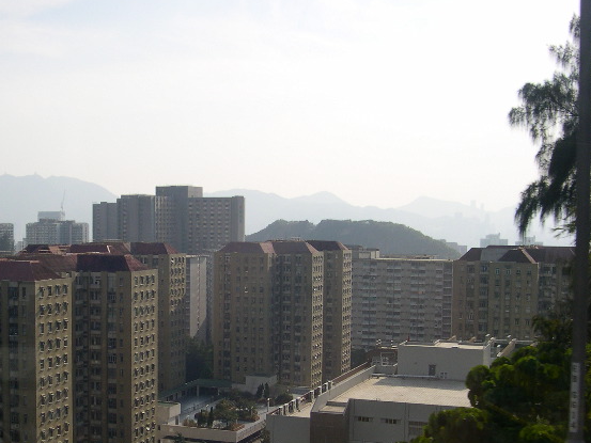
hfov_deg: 34.4
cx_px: 171
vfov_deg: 26.5
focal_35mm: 55
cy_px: 272
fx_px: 939
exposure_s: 1/177
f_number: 7.6
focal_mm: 8
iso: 100
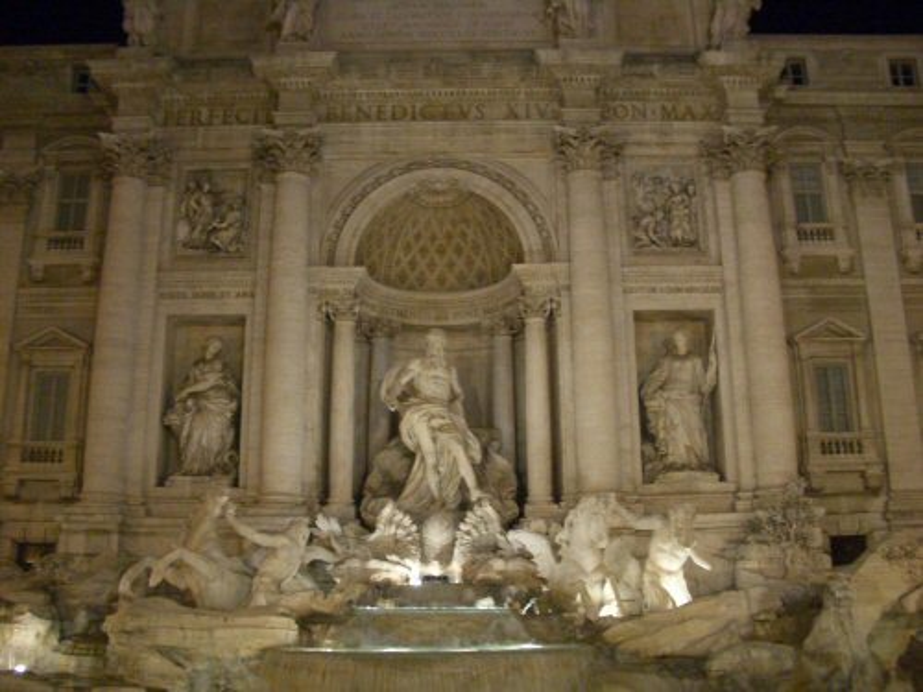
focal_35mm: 35
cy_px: 346
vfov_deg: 40.7
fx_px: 933
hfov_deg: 52.6
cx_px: 462
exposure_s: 1/8
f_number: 2.6
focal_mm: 5.8
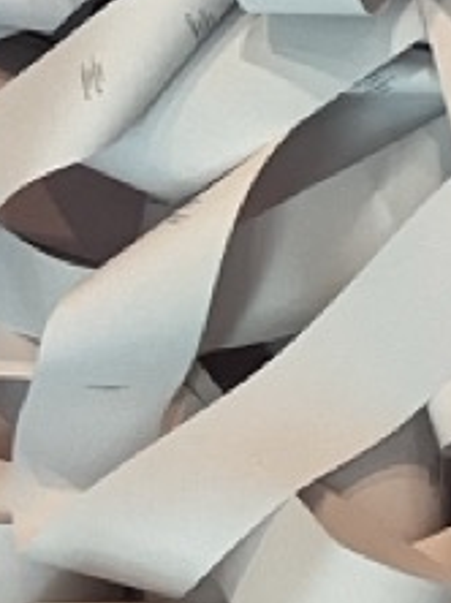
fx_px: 2611
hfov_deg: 8.9
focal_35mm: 150
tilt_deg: -53.5
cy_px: 538
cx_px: 1092
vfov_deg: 13.1
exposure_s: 1/50
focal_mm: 5.7
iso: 160
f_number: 1.5
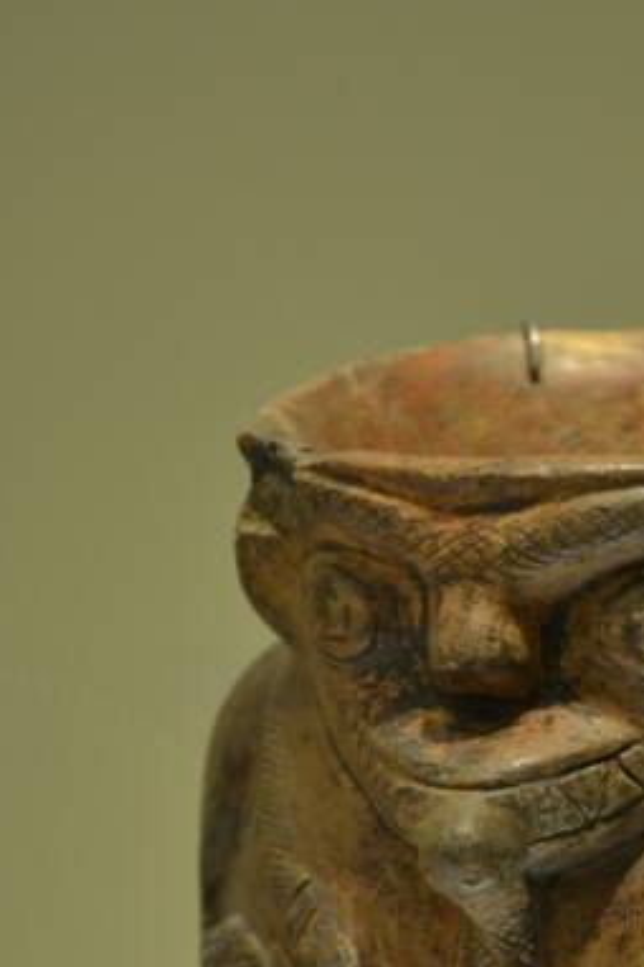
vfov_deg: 11.8
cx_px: 607
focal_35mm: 173
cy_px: 949
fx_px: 4643
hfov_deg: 7.9
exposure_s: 1/15
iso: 500
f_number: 5.6
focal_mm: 55
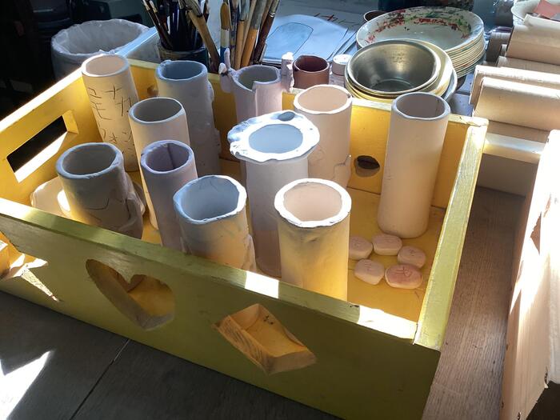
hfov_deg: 58.4
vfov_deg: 45.4
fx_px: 502
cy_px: 210
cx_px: 280
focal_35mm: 31
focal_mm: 3.3
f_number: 2.4
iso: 80
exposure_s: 1/120
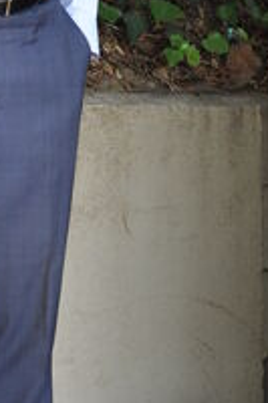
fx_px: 2550
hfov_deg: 6.0
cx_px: 26
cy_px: 26
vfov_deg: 9.0
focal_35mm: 228
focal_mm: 48
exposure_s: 1/80
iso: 200
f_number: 6.3
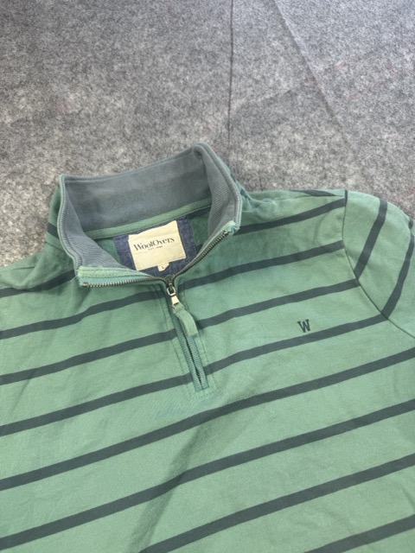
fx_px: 384
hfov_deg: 56.8
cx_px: 208
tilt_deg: -44.6
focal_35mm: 24
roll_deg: +7.9
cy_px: 276
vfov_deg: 71.6
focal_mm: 6.76
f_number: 1.78
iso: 64
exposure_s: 1/100
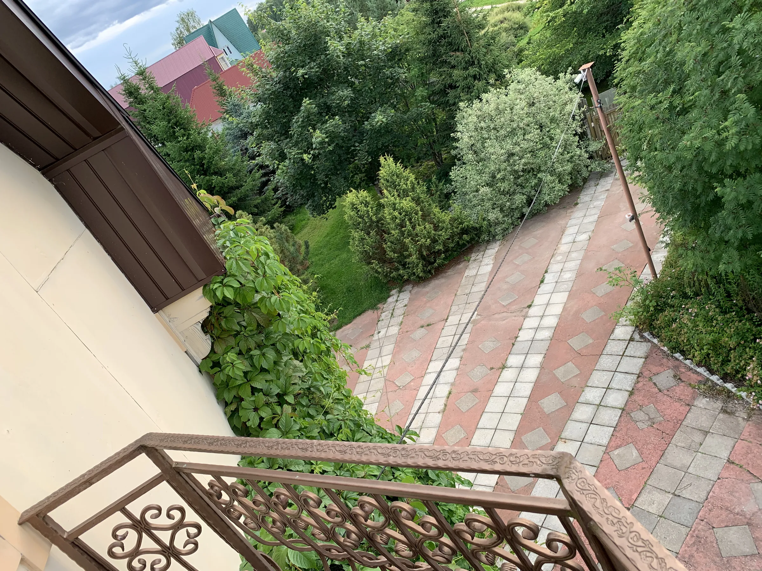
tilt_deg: -25.4
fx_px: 572
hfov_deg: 67.3
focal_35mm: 26
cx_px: 381
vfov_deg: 53.1
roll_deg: +30.0
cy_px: 286
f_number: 1.8
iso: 25
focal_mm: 4.25
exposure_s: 1/214
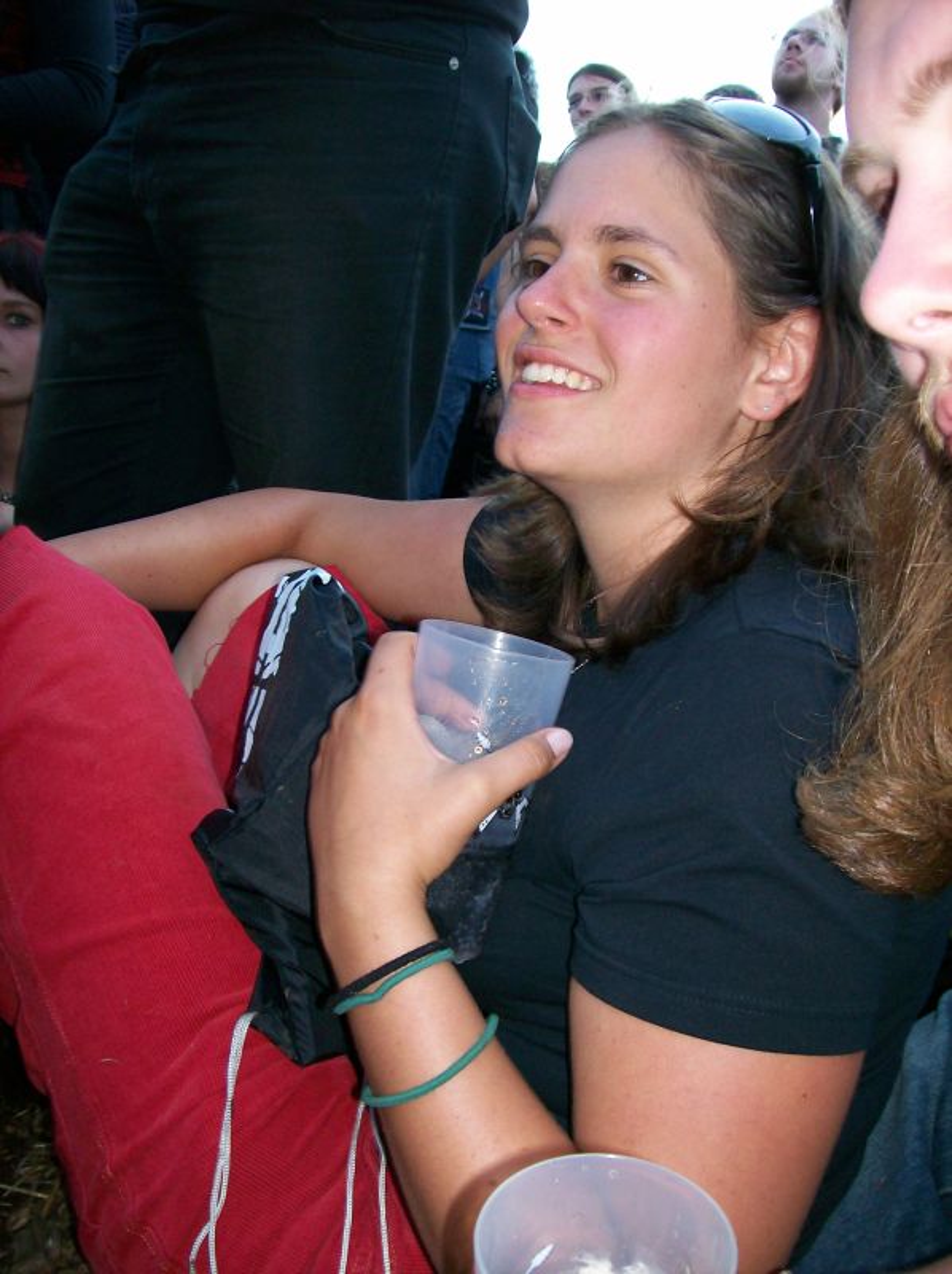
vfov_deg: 51.4
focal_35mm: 36
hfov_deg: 39.6
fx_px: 1323
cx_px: 476
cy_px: 637
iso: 80
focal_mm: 6
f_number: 2.7
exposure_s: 1/64
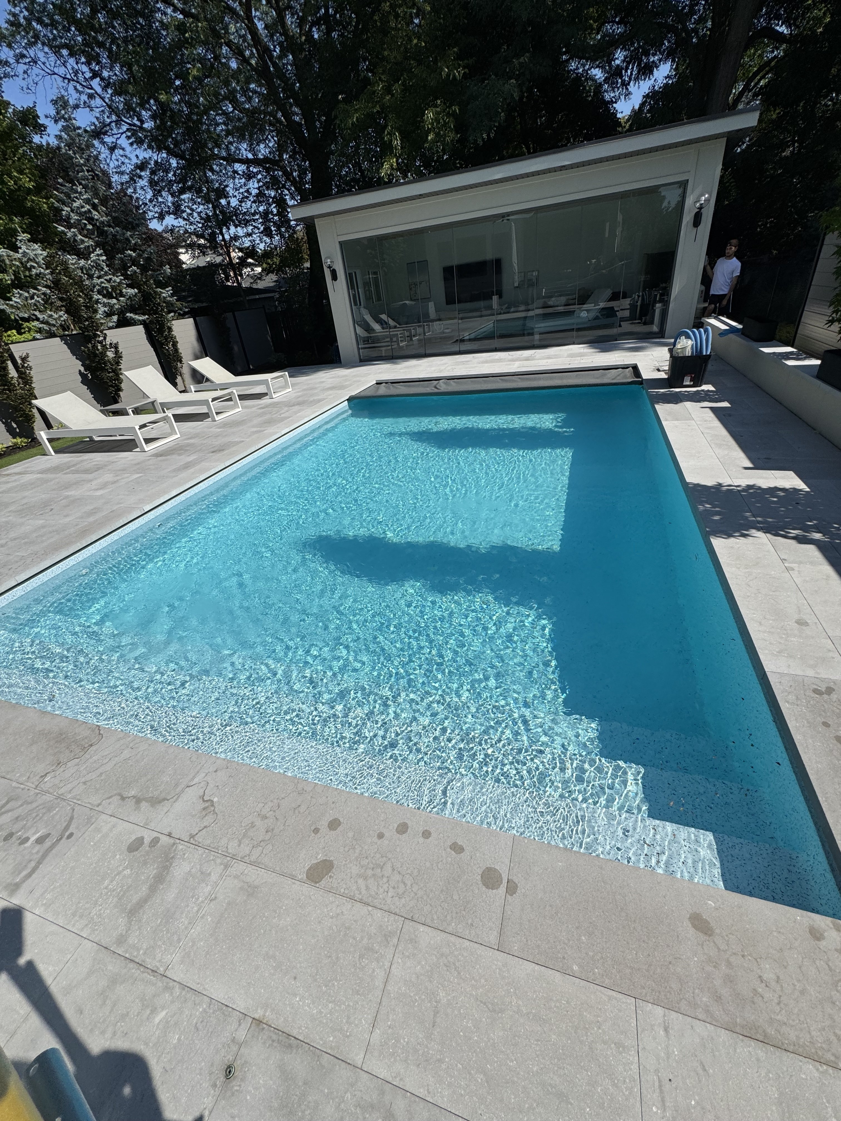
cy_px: 560
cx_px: 420
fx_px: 454
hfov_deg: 85.7
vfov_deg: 102.1
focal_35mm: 14
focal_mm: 2.22
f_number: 2.2
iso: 50
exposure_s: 1/3906
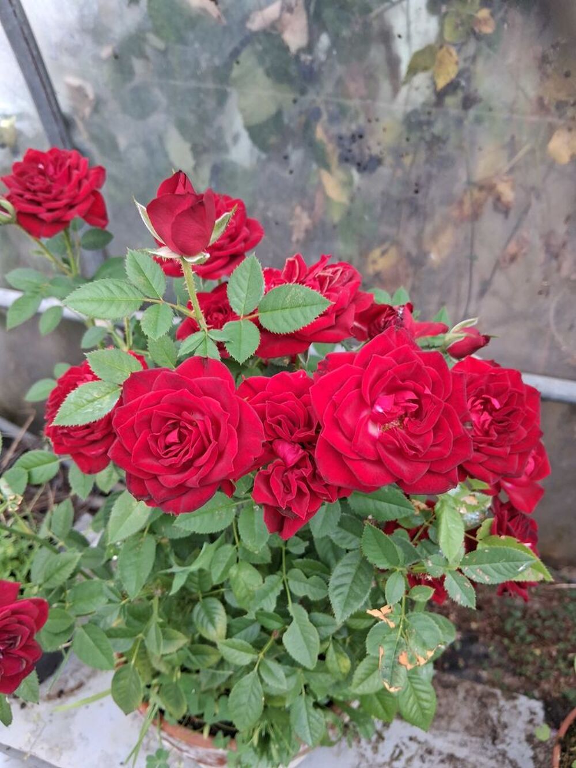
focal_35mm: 26
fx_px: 577
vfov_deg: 67.3
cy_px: 384
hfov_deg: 53.1
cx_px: 288
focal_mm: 3.98
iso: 125
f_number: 1.8
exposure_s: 1/100
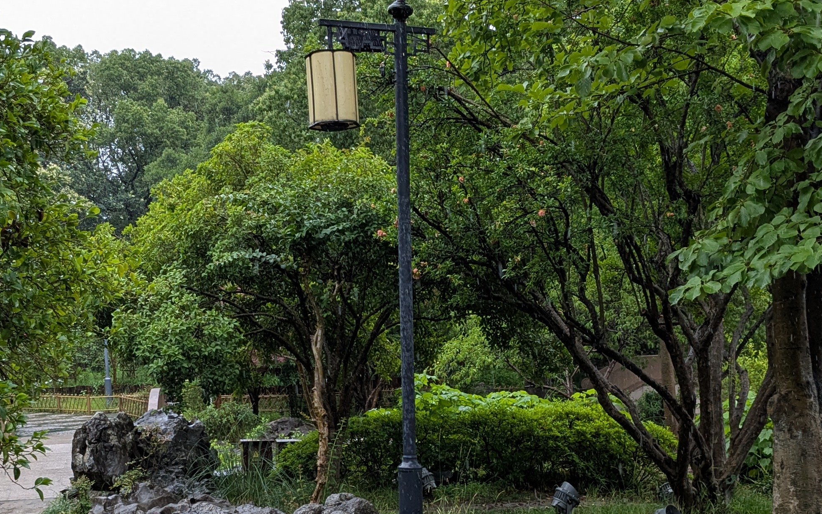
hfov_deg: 34.5
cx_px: 361
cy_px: 384
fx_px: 1322
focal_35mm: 59
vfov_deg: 21.8
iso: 41
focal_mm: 4.38
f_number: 1.73
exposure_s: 1/615
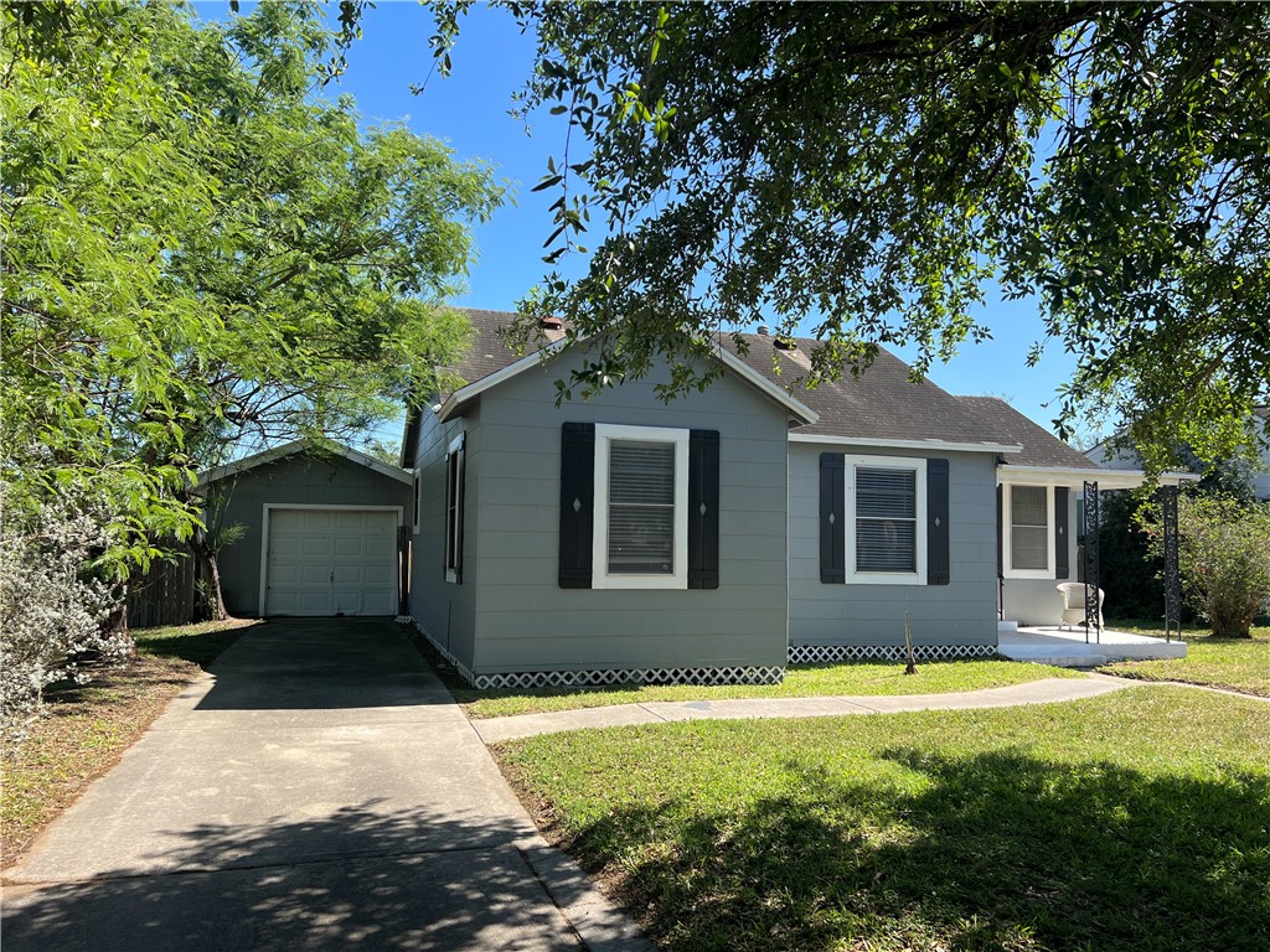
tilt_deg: +3.2
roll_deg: -0.8
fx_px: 954
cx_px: 635
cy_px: 476
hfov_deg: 67.3
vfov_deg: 53.1
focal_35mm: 26
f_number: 1.5
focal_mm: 5.7
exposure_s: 1/1972
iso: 50
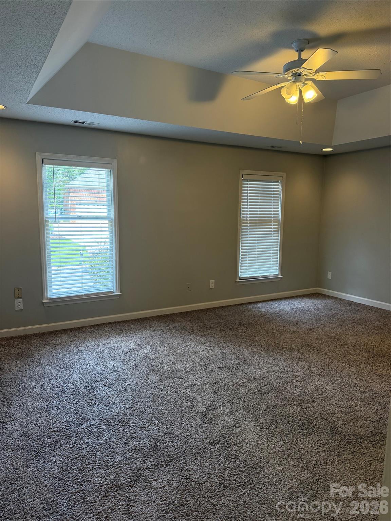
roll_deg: -0.4
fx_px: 361
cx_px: 196
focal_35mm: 24
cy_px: 260
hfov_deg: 56.8
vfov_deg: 71.6
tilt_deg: -7.8
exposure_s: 1/120
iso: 200
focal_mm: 6.76
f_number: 1.78
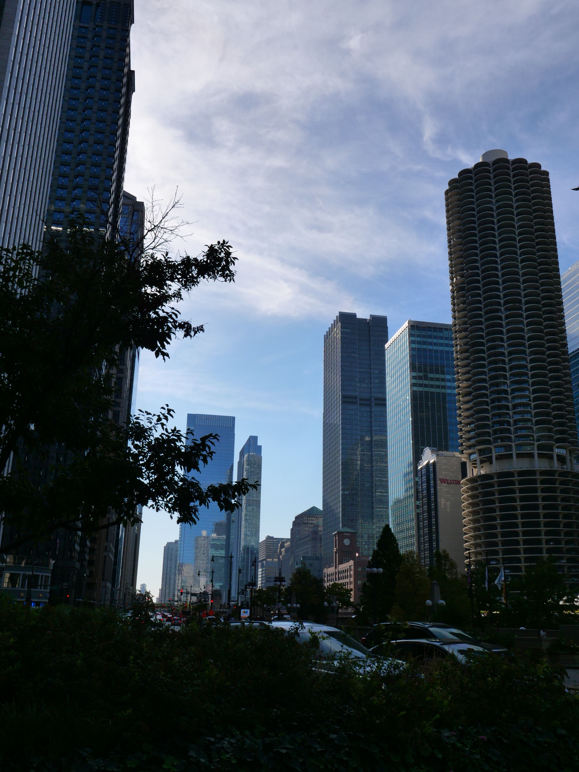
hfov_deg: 44.2
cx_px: 290
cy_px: 386
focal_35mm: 32
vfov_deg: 56.8
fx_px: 714
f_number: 8
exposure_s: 1/1000
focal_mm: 16
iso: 200
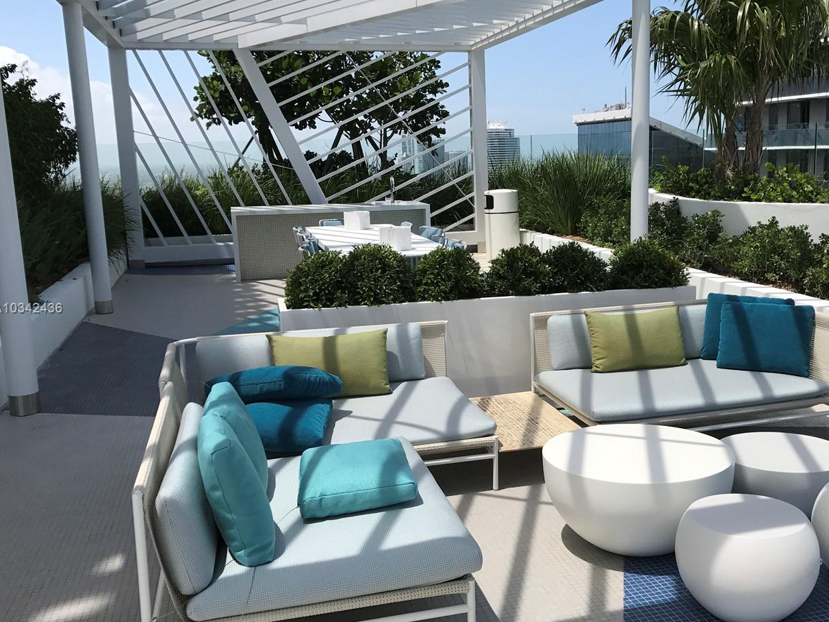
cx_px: 502
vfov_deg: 38.7
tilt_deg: -10.2
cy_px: 309
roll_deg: +2.2
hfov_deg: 49.8
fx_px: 886
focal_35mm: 37
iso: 20
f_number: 1.8
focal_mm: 3.99
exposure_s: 1/2660
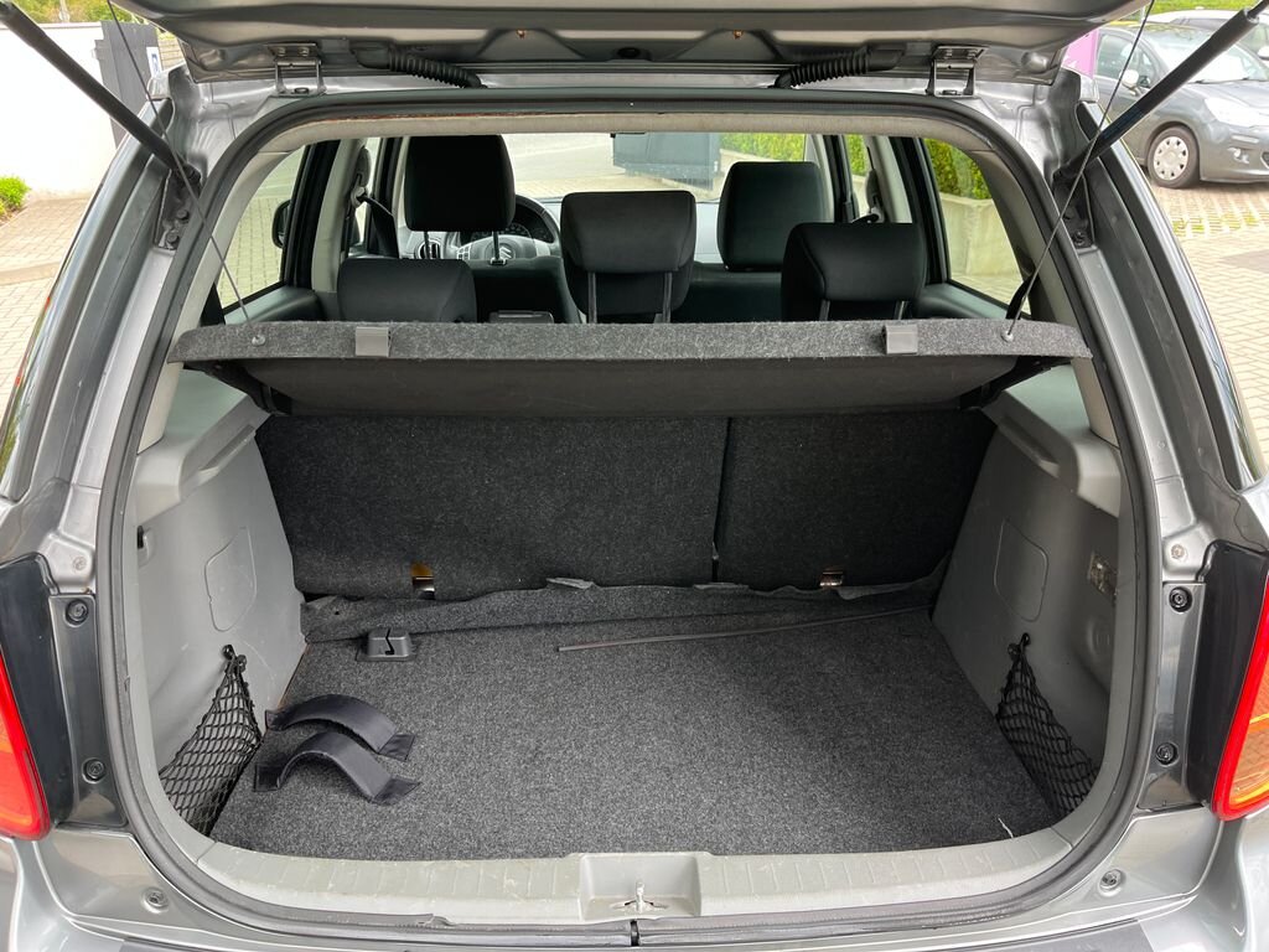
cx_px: 634
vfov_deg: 53.1
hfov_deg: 67.3
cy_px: 476
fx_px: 953
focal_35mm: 26
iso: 100
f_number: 1.6
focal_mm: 5.1
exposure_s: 1/121
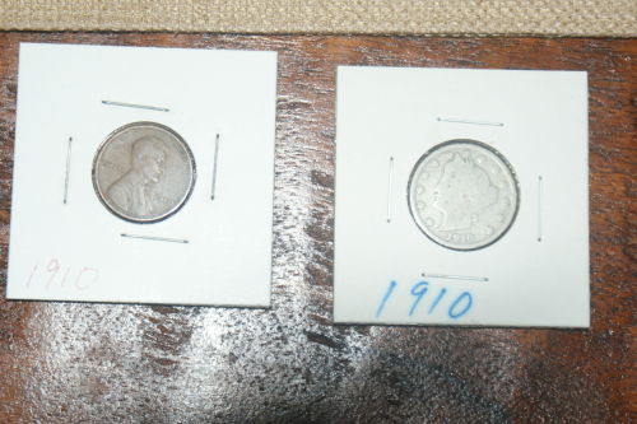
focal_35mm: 90
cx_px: 318
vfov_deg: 15.2
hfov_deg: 22.6
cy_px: 212
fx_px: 1592
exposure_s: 1/100
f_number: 5.6
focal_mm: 60
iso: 400
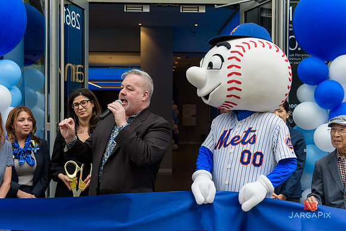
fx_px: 481
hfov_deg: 39.6
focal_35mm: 50
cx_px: 173
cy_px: 116
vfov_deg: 27.0
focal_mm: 50
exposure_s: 1/250
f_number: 5
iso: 200
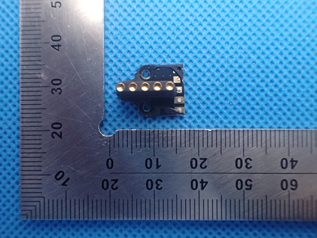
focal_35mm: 30
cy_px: 119
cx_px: 158
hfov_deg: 60.0
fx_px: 275
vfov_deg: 46.8
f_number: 2.3
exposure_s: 1/80
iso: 800
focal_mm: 5.5
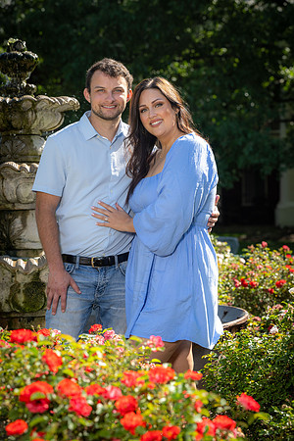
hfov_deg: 13.3
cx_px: 147
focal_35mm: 103
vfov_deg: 19.8
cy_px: 220
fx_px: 1262
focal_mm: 103
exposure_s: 1/160
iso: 100
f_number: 6.3
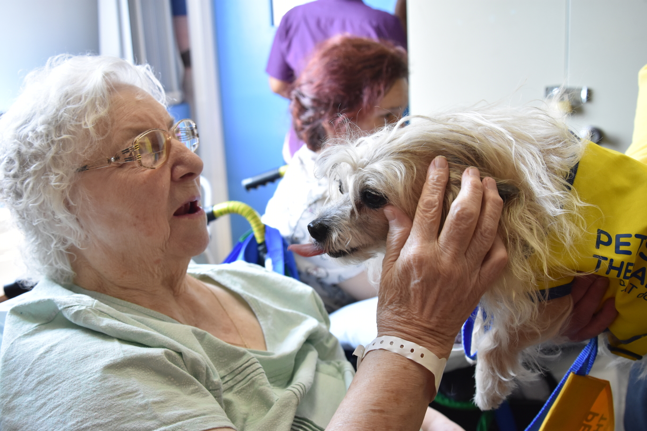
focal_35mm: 36
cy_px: 216
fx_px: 647
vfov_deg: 36.9
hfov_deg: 53.1
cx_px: 324
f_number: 4
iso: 800
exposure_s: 1/80
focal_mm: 24
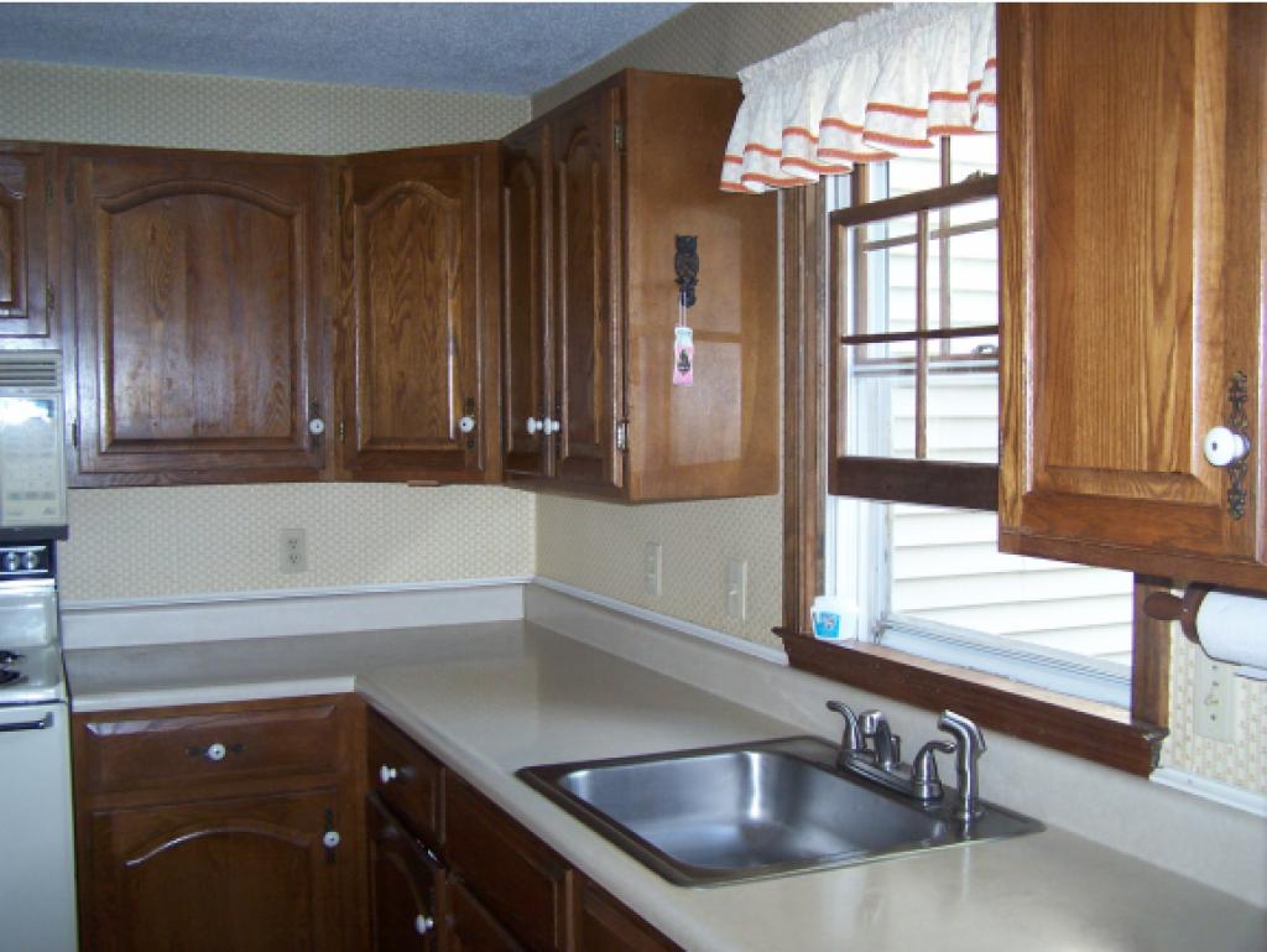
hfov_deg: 49.0
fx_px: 1392
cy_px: 476
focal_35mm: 38
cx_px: 634
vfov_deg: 37.8
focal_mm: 6.3
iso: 140
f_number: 2.8
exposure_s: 1/60
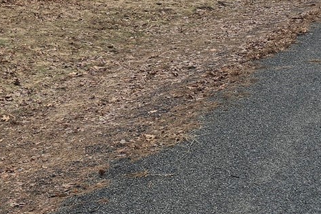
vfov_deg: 13.0
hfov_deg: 19.4
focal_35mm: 103
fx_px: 918
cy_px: -26
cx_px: 12
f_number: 1.7
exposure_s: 1/189
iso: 12
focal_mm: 6.3
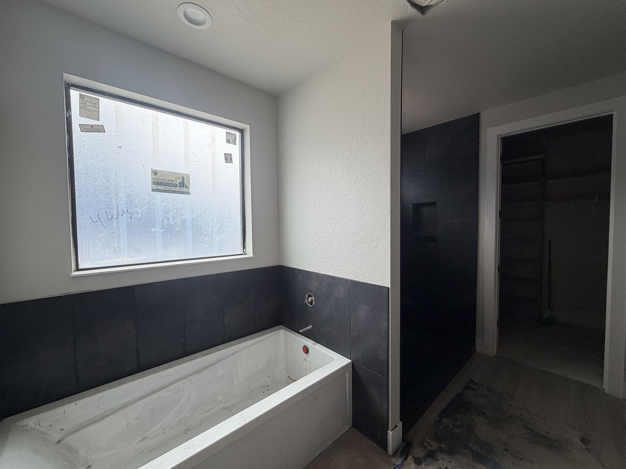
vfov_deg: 85.7
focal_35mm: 14
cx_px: 313
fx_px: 253
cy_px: 234
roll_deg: +1.4
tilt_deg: -2.2
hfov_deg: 102.1
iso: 80
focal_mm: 2.22
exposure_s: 1/121
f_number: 2.2
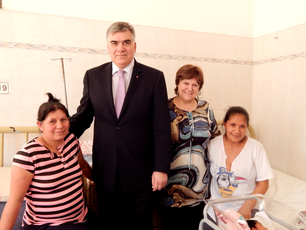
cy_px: 115
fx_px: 274
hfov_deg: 58.4
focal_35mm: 31
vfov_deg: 45.4
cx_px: 153
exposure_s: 1/13
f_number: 3.2
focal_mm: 5.6
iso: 400
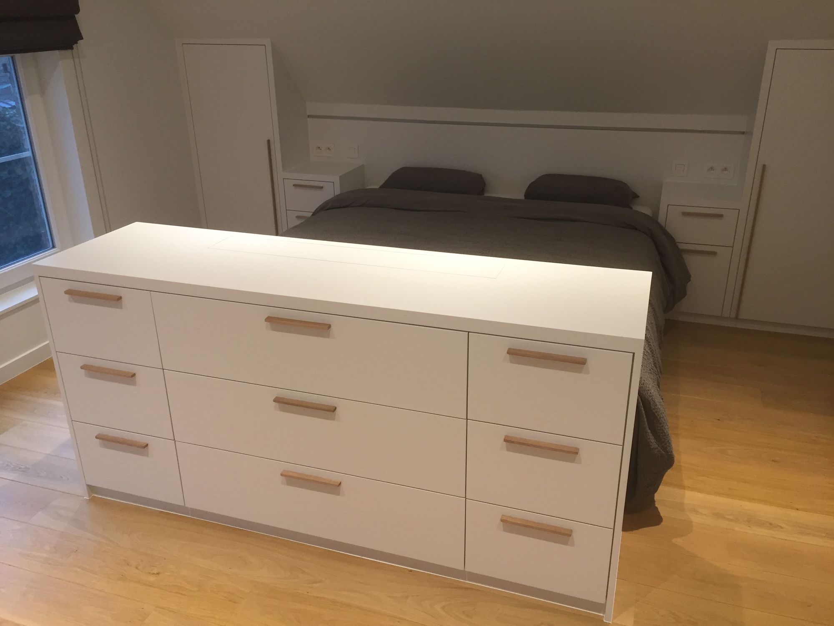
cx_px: 417
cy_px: 313
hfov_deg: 61.7
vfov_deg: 48.2
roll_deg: -0.1
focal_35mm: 29
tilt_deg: -22.4
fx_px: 699
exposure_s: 1/33
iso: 125
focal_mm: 4.15
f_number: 2.2
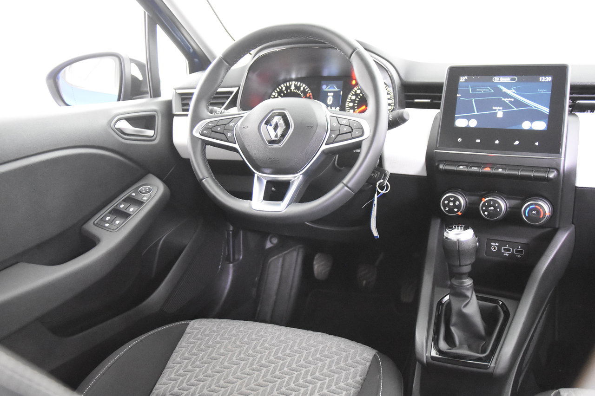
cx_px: 298
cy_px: 198
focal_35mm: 33
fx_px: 545
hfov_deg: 57.2
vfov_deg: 40.0
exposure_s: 1/30
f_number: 3
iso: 9000
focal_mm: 22
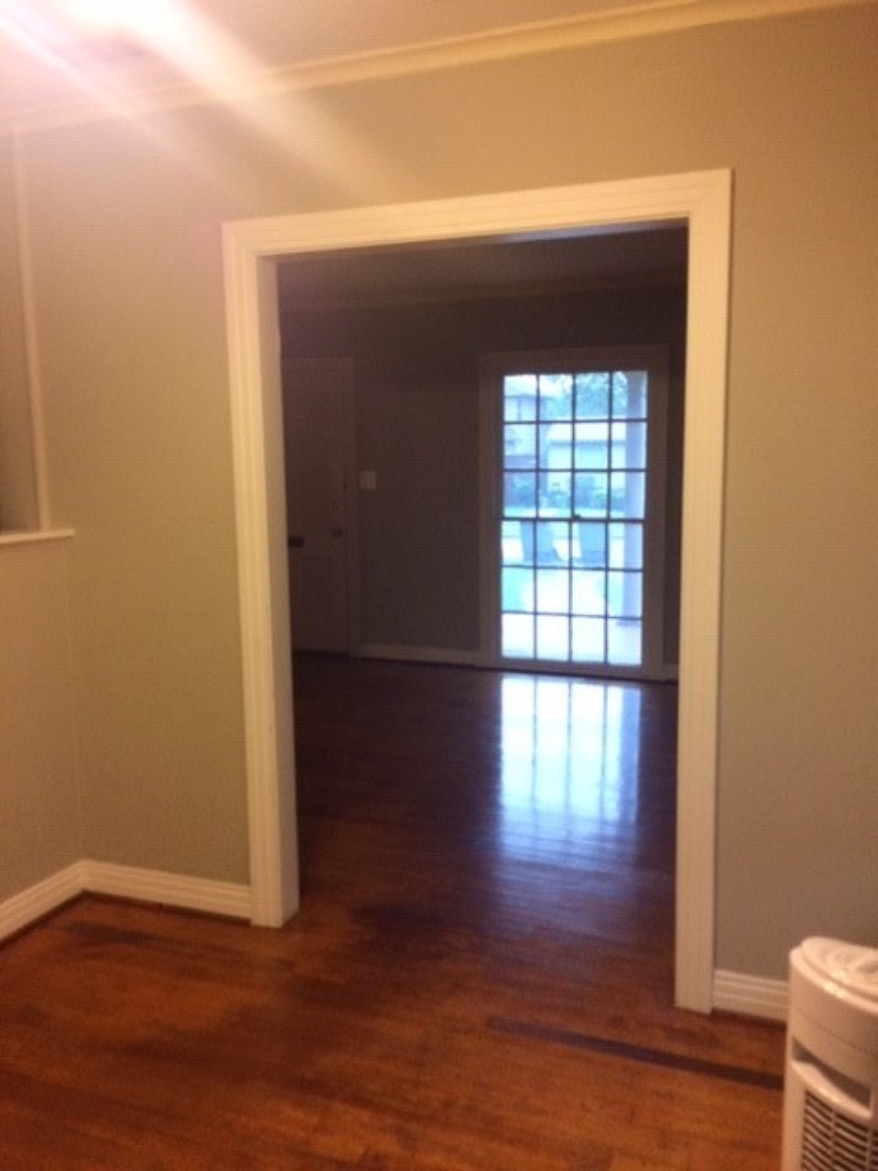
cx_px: 439
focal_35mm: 29
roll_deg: +0.4
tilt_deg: -5.9
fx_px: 981
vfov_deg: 61.7
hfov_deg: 48.2
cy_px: 586
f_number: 2.2
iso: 200
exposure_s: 1/30
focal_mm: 4.15
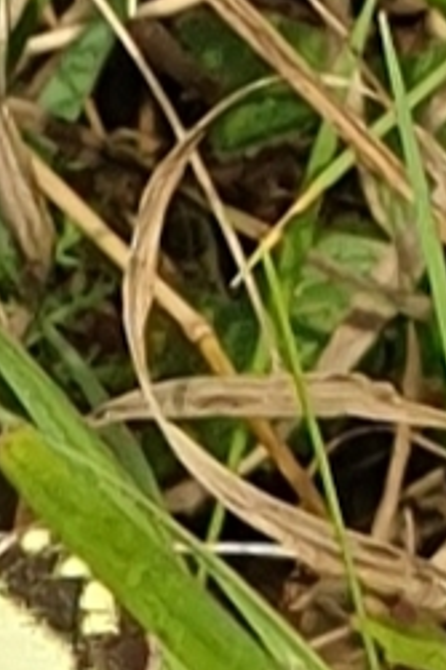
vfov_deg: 26.4
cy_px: 777
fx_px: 1284
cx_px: -91
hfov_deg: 18.6
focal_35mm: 69
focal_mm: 4.3
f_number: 2.4
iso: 50
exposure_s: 1/1387
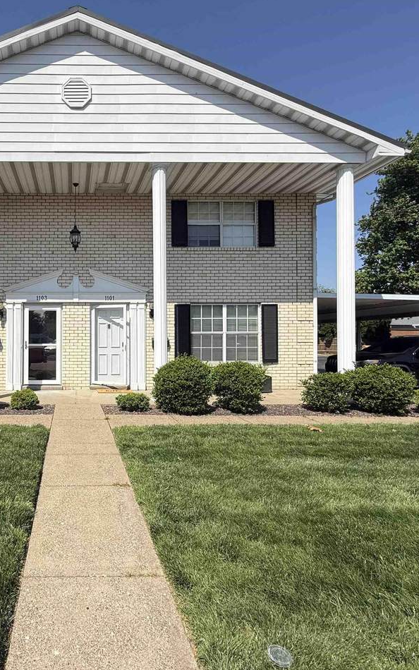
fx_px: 365
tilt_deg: +0.5
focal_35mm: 20
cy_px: 334
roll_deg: +0.6
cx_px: 76
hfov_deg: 55.0
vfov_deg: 85.1
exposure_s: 1/1189
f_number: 2.2
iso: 20
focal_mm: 2.22
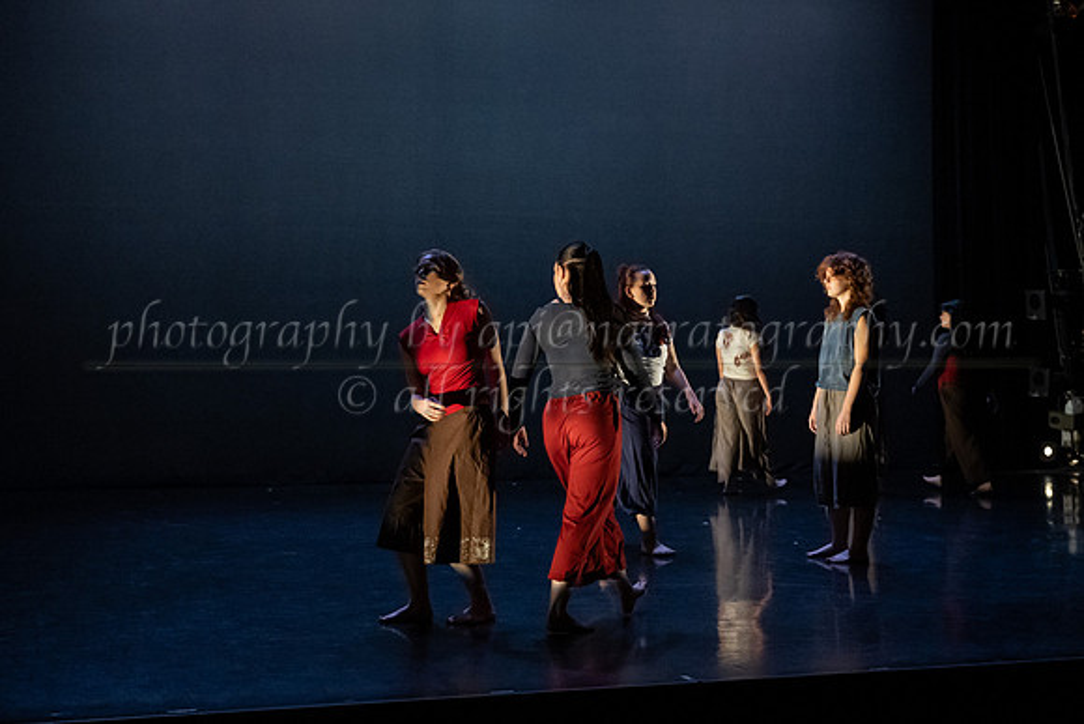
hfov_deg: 36.7
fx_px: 1636
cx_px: 525
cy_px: 283
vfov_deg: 24.9
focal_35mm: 54
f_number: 4
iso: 4000
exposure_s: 1/400
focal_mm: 43
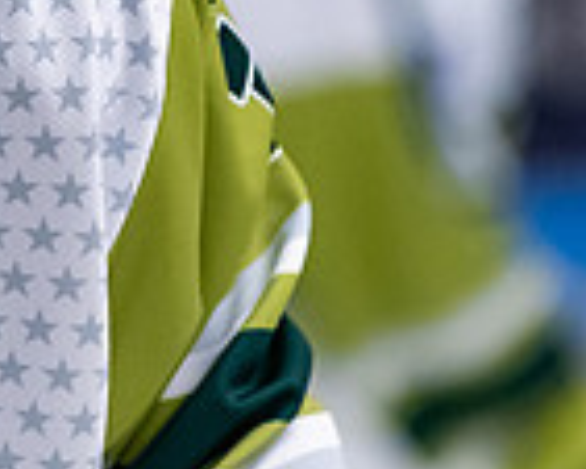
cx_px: -462
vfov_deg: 1.6
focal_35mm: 978
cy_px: -379
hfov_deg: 2.0
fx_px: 16974
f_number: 3.2
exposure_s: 1/800
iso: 2000
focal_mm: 150
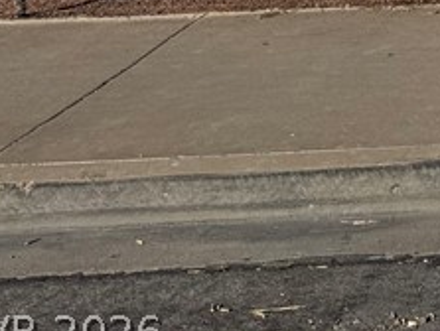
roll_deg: +0.4
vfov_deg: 11.7
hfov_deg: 14.1
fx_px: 1400
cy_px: -392
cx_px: 957
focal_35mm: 110
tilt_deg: -0.3
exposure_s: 1/9009
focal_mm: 6.76
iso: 80
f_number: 1.78
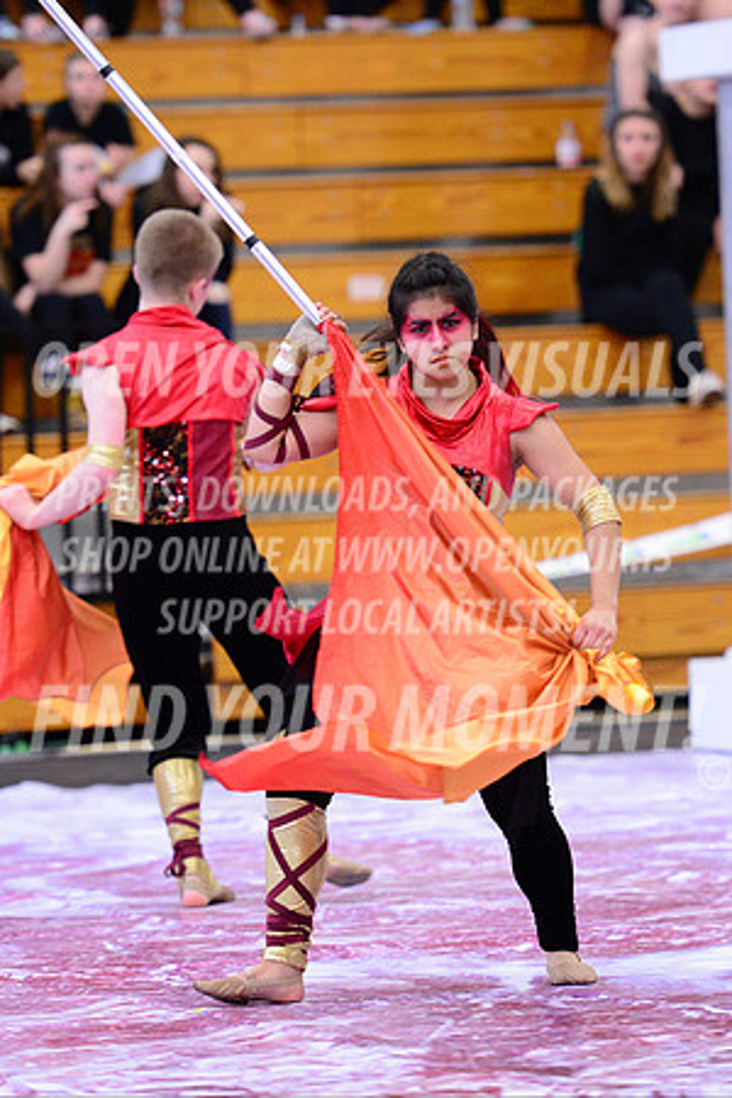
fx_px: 4727
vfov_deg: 13.2
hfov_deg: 8.9
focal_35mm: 155
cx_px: 366
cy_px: 549
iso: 4000
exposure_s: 1/250
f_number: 2.8
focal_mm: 155
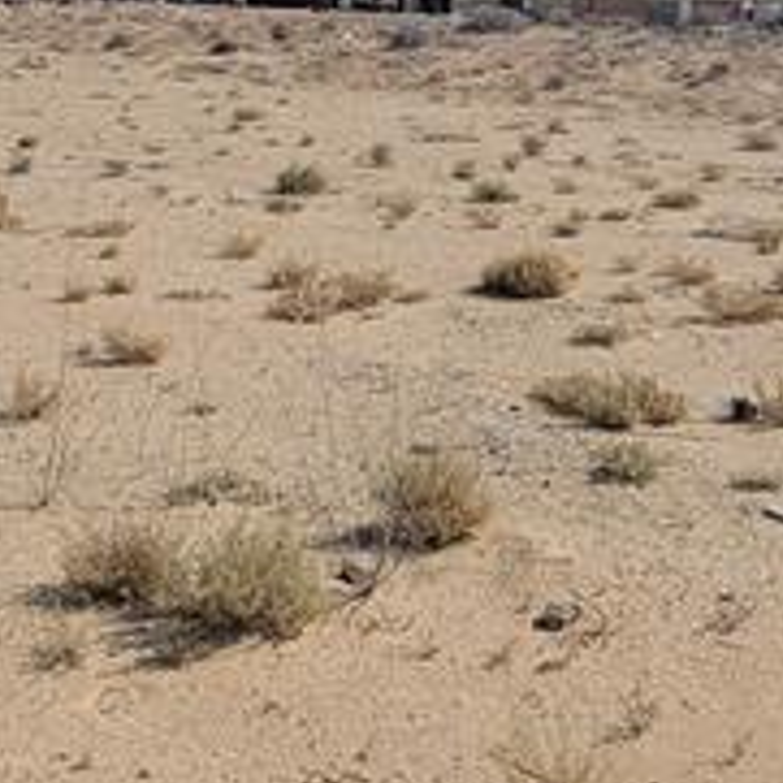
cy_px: 298
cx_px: 376
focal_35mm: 65
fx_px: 1663
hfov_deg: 26.5
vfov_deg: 26.4
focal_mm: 2.2
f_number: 2.2
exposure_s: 1/3474
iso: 50
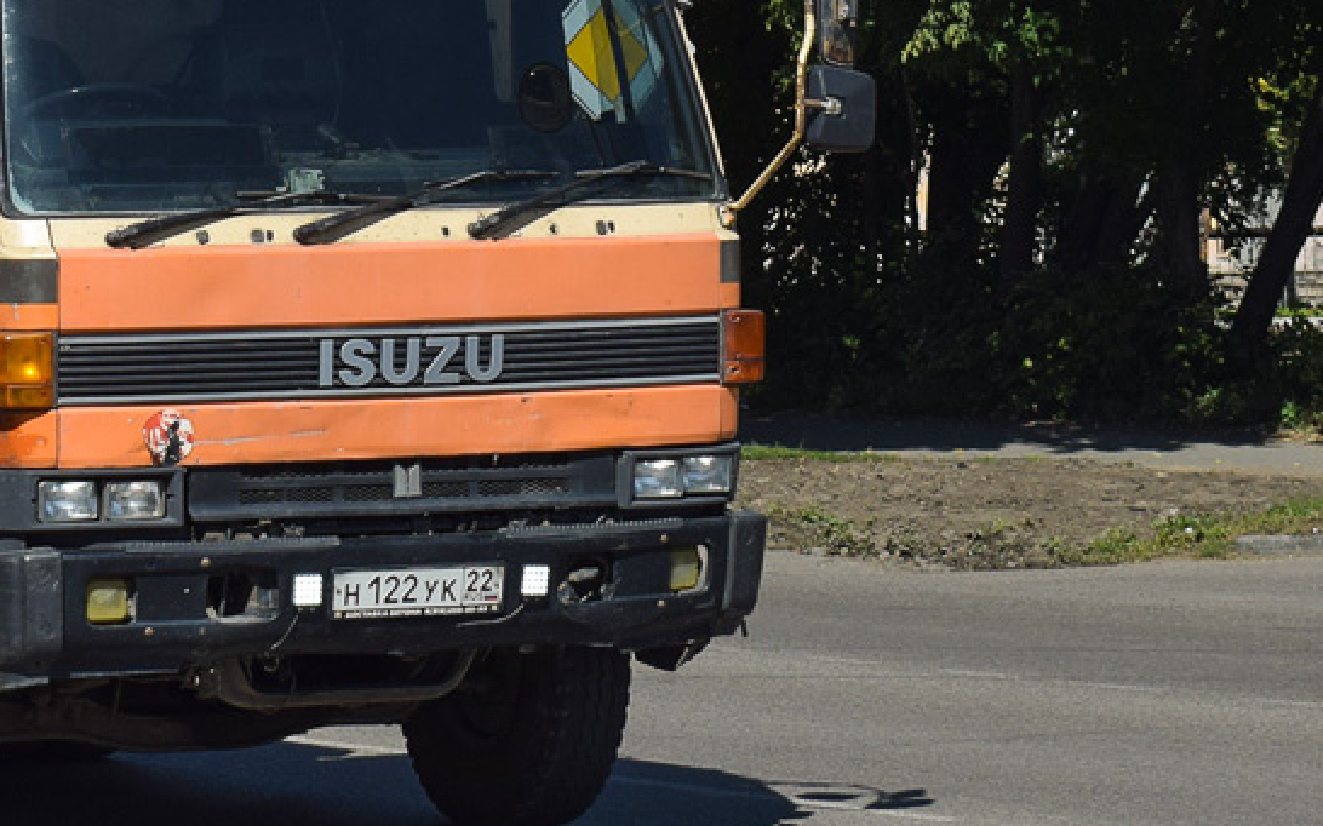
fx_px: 5448
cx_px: 148
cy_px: 99
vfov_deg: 8.6
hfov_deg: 13.7
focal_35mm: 151
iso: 200
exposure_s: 1/1250
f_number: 7.1
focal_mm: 45
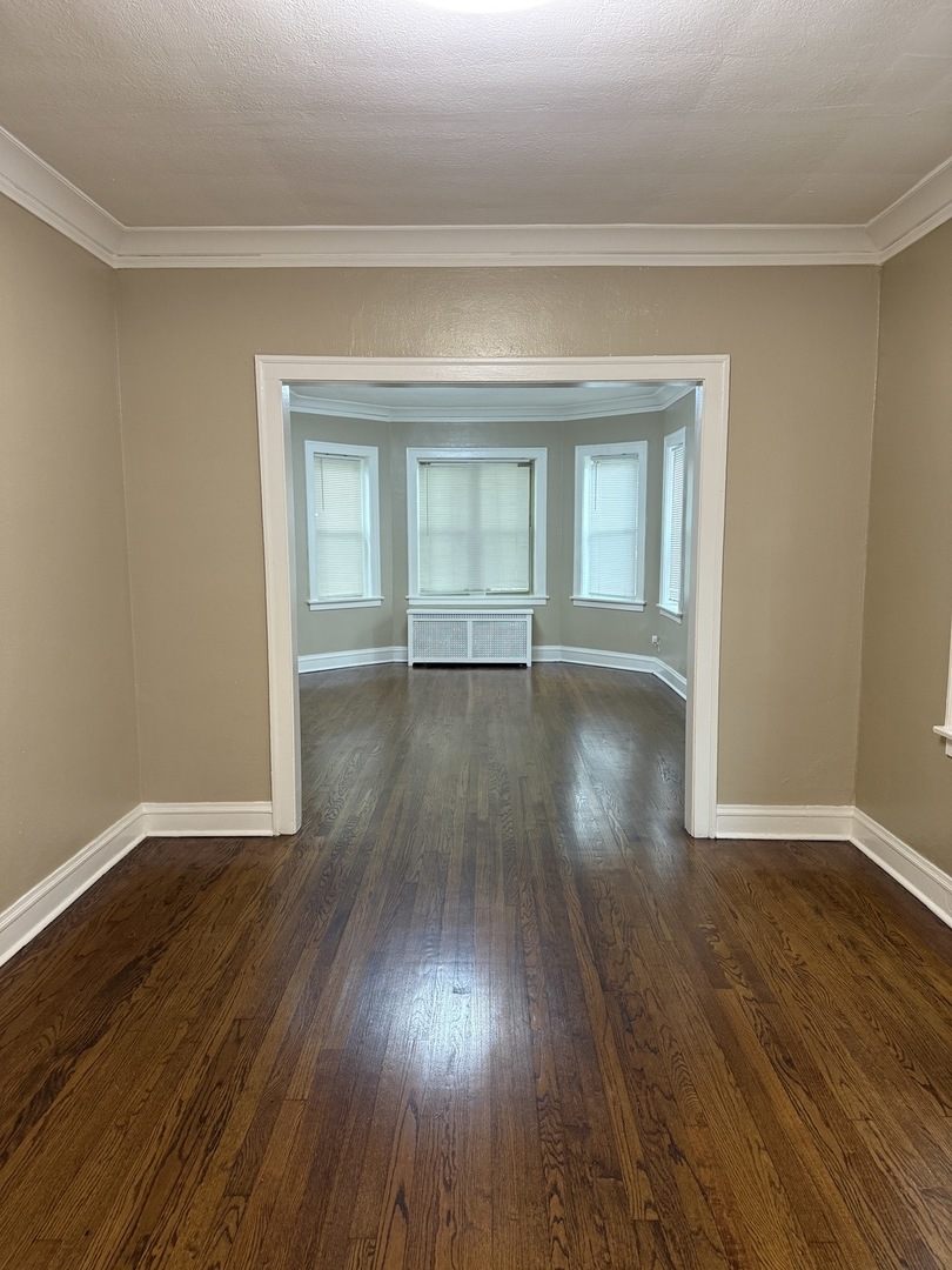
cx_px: 476
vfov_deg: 71.6
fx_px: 880
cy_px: 635
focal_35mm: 24
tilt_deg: -6.4
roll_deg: -0.4
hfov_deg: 56.8
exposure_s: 1/60
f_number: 1.78
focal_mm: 6.76
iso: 250
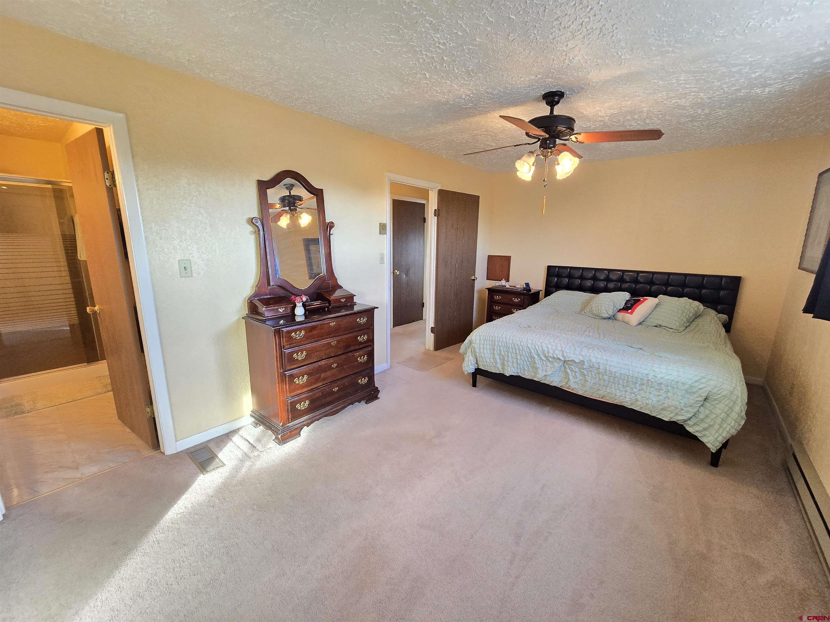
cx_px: 415
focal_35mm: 13
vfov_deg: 89.9
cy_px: 311
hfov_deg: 106.2
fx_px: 312
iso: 200
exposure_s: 1/60
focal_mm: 2.2
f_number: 2.2
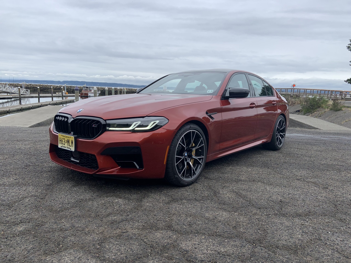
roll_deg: -1.4
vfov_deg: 53.1
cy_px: 132
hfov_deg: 67.3
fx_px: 264
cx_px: 176
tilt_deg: -8.7
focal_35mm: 26
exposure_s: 1/783
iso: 25
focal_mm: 4.25
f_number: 1.8
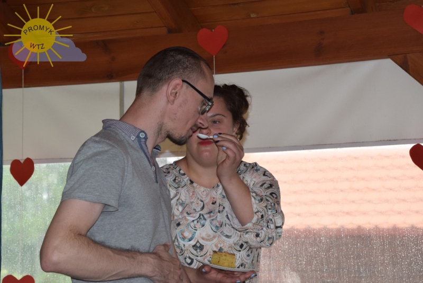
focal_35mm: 105
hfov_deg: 19.4
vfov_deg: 13.1
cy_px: 142
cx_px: 212
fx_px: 1234
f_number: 10
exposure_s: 1/200
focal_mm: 70
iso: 800
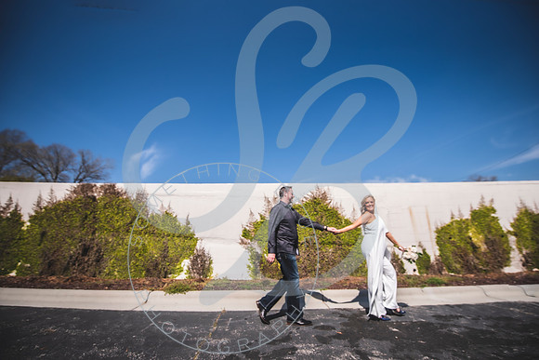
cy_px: 180
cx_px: 272
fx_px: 213
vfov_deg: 80.4
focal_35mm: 14
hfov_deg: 103.4
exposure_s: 1/3200
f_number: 2.8
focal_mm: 14
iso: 100
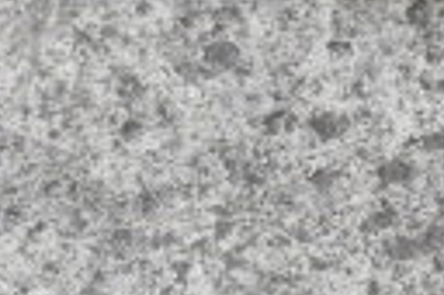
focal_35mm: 393
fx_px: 4846
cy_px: -363
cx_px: 69
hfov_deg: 5.2
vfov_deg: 3.4
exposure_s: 1/200
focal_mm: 55
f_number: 7.1
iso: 6400
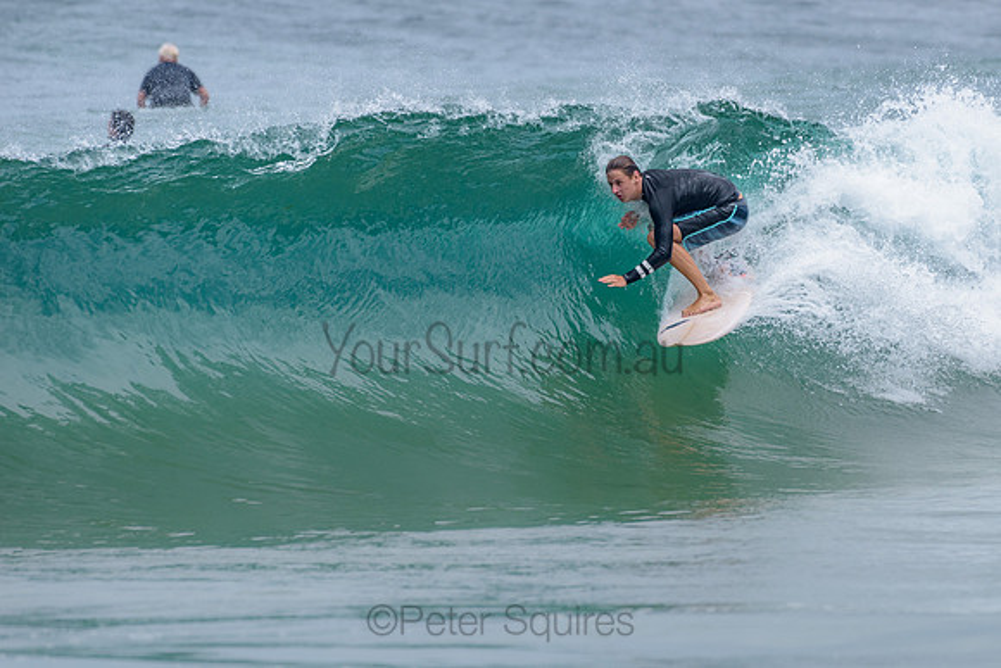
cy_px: 270
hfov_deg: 3.4
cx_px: 613
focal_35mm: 613
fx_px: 17040
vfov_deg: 2.2
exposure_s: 1/2000
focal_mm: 500
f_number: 5.6
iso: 360
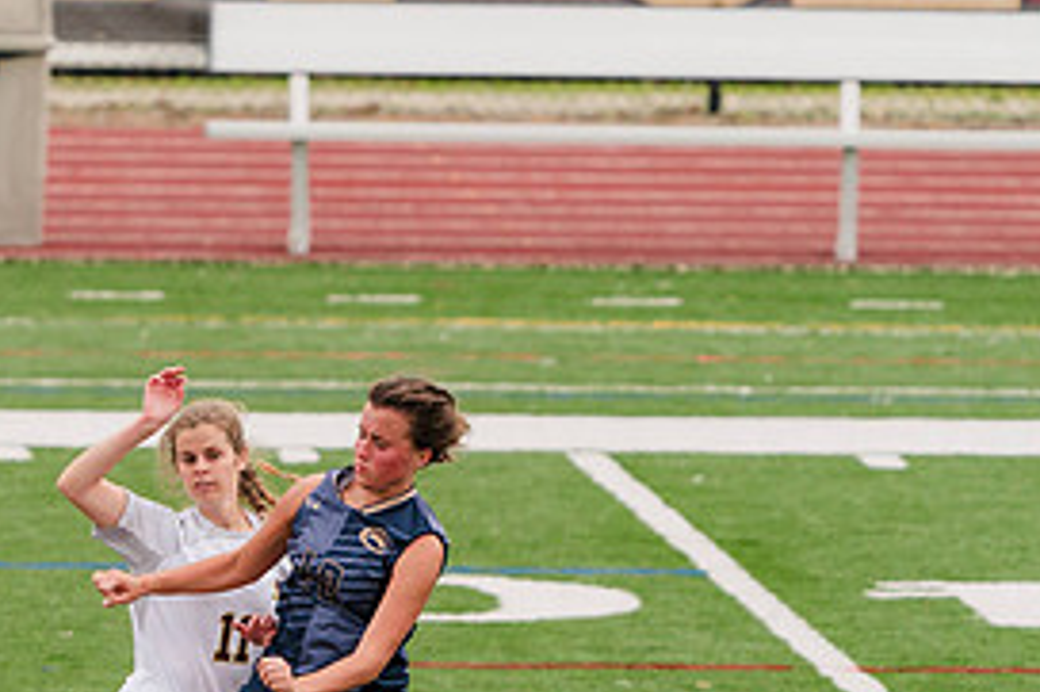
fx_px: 23703
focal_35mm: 821
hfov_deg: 2.5
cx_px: 172
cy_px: 637
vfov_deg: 1.7
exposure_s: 1/1600
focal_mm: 385
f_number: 6.3
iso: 640
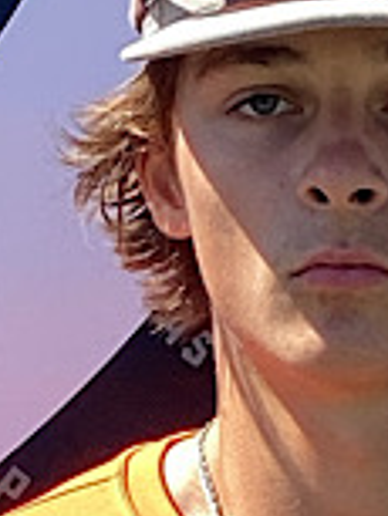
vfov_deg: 23.3
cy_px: 496
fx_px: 1209
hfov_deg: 17.8
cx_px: 378
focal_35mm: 81
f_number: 2.4
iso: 25
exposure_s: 1/418
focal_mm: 3.3
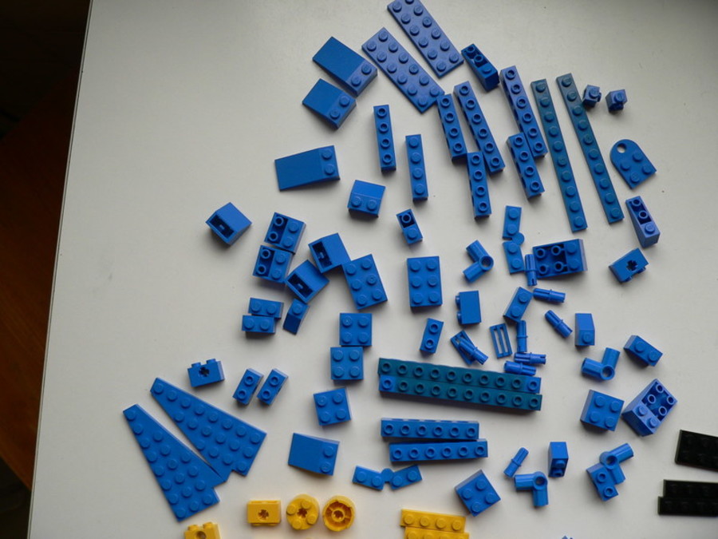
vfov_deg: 39.7
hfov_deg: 51.4
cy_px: 270
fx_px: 747
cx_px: 359
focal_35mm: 36
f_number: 3.3
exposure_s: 1/125
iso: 80
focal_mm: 6
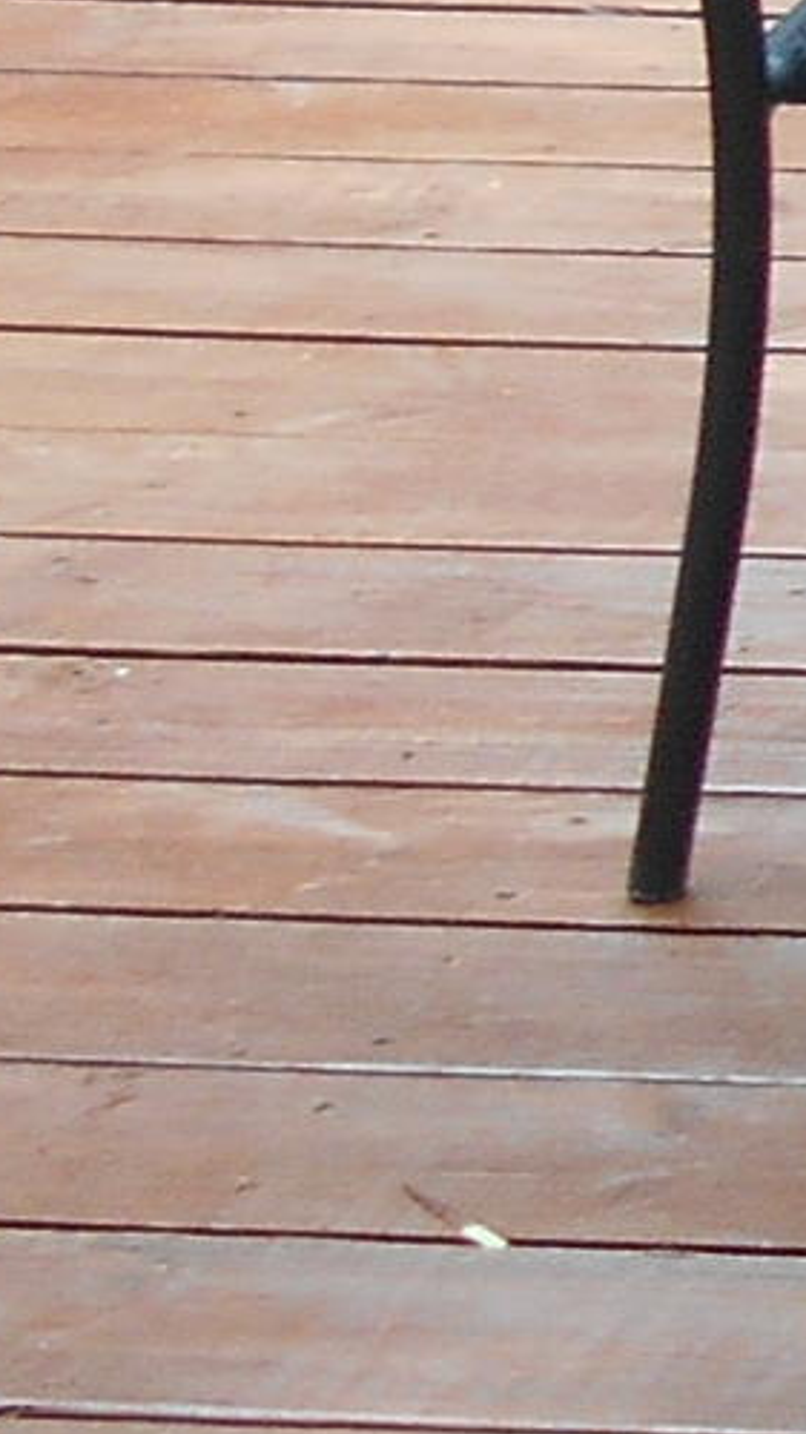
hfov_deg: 6.1
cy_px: -163
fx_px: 6463
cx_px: 3115
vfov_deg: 12.4
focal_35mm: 170
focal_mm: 4.6
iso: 80
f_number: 3.2
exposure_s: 1/80
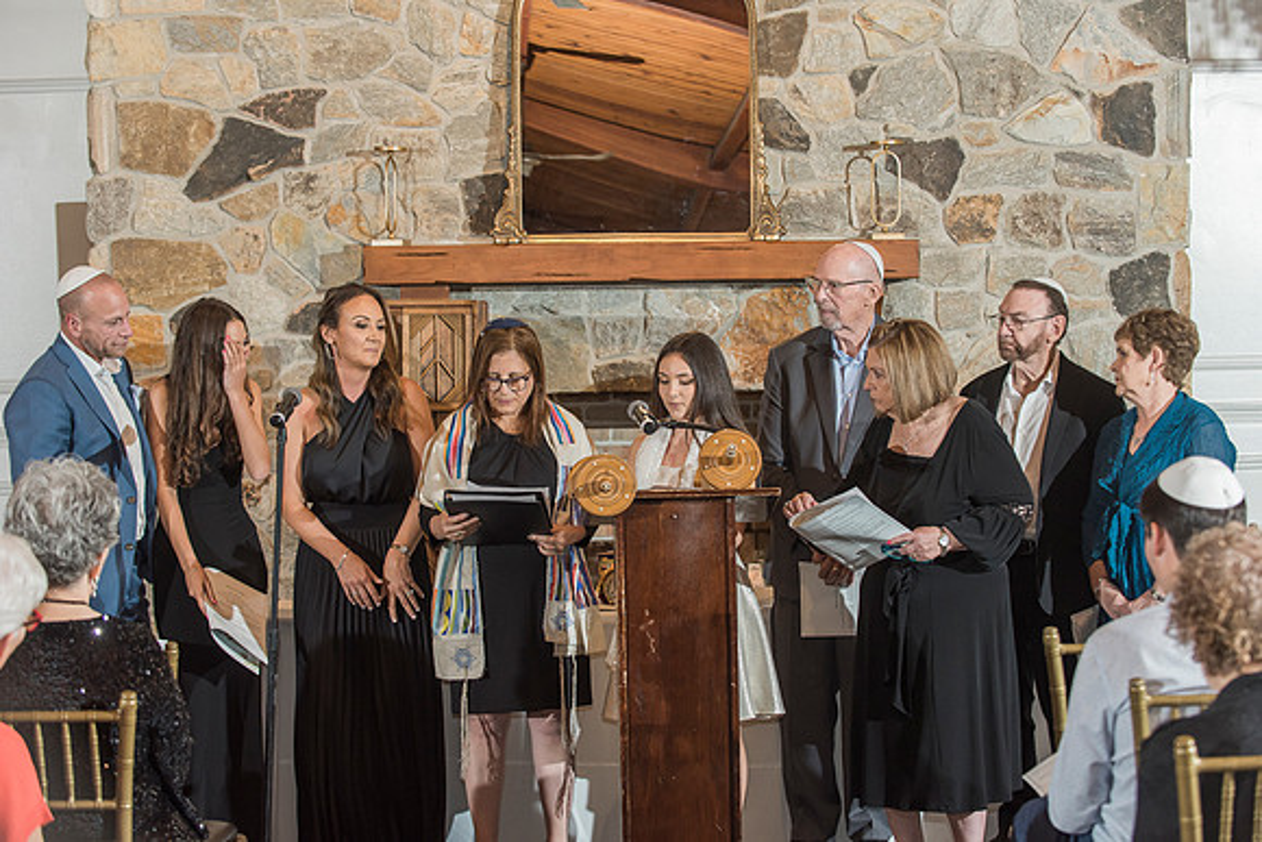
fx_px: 2805
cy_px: 421
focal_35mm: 80
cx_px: 631
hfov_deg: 25.4
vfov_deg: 17.1
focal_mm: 80
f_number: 4.5
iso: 1250
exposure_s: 1/125
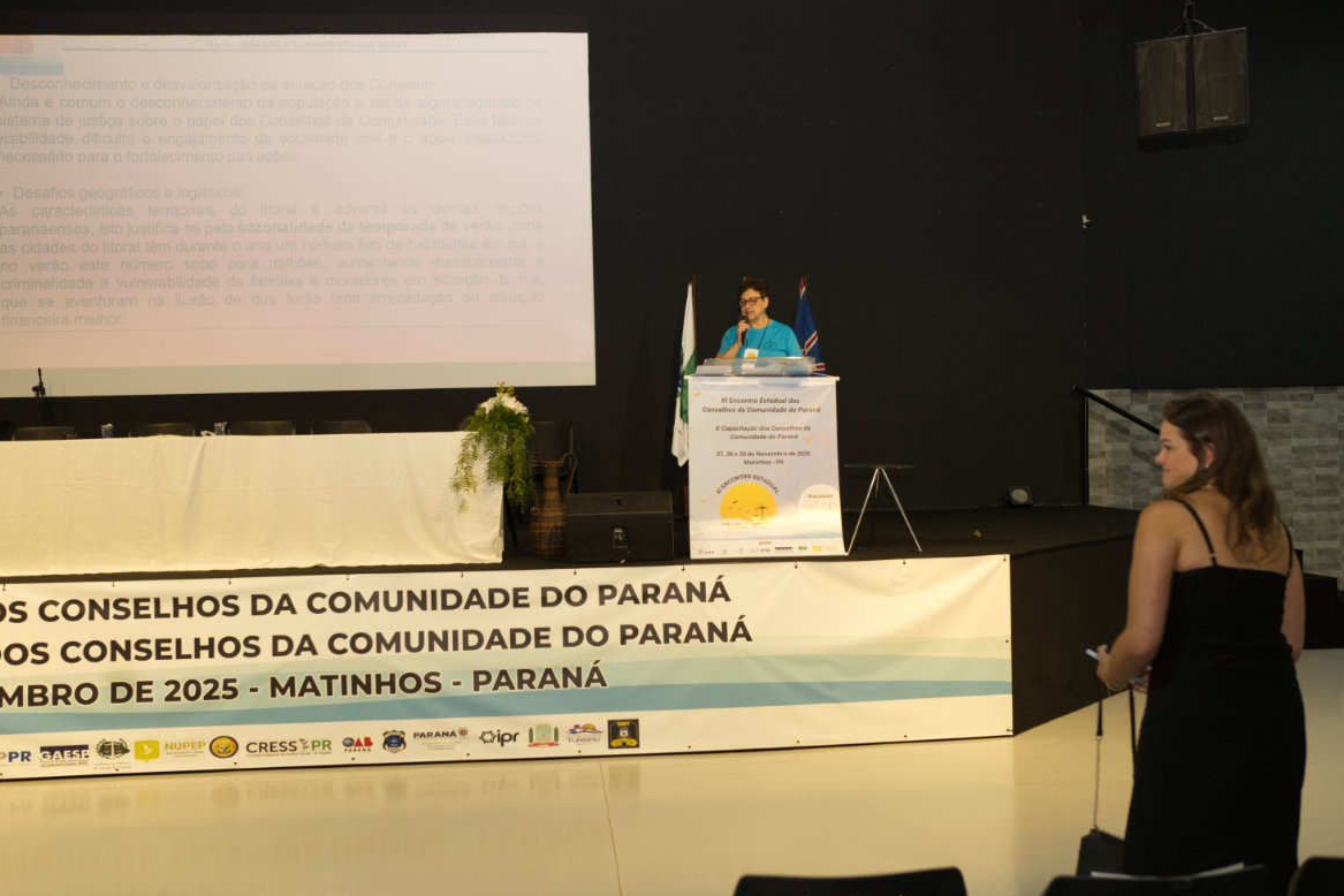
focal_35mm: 36
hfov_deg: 53.1
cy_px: 459
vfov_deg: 36.9
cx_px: 665
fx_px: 1344
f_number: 2.8
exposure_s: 1/100
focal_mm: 35
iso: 1600
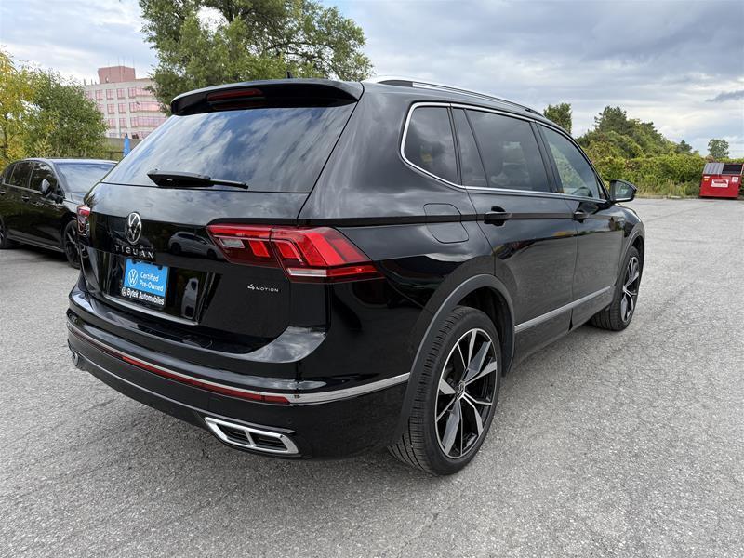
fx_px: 516
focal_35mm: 24
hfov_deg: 71.6
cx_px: 372
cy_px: 279
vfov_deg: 56.8
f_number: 1.78
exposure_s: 1/1337
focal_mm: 6.76
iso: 100
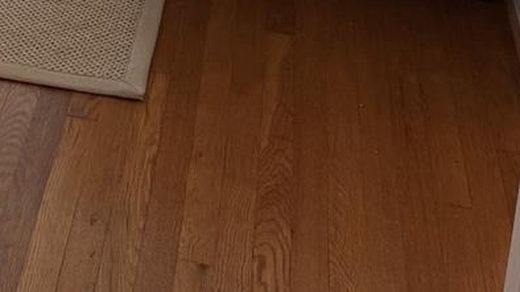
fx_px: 1405
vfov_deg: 10.4
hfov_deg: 19.2
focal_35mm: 102
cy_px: -392
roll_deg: -0.4
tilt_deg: -14.1
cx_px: -182
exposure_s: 1/170
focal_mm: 6.76
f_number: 1.78
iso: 80
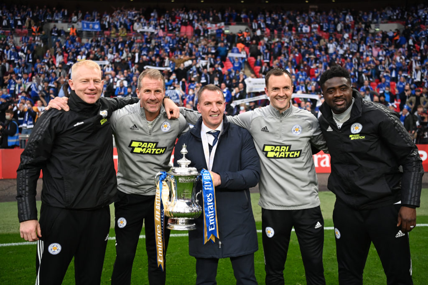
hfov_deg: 44.5
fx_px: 523
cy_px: 142
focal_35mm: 44
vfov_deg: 30.5
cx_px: 214
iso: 2000
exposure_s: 1/1600
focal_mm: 44
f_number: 3.2
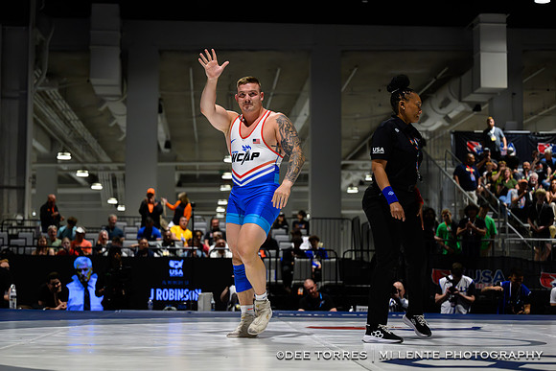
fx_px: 1081
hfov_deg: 28.8
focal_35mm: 70
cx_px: 278
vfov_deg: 19.5
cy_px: 186
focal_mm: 70
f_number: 2.8
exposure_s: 1/800
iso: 7200
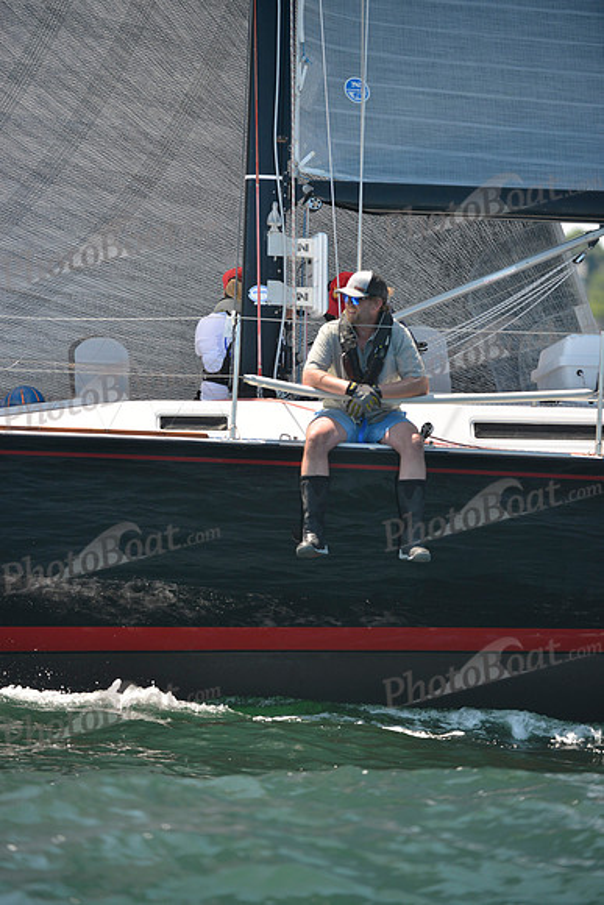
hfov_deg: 5.1
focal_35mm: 270
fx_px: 6790
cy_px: 452
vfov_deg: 7.6
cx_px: 302
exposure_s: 1/1250
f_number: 4
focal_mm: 270
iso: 280
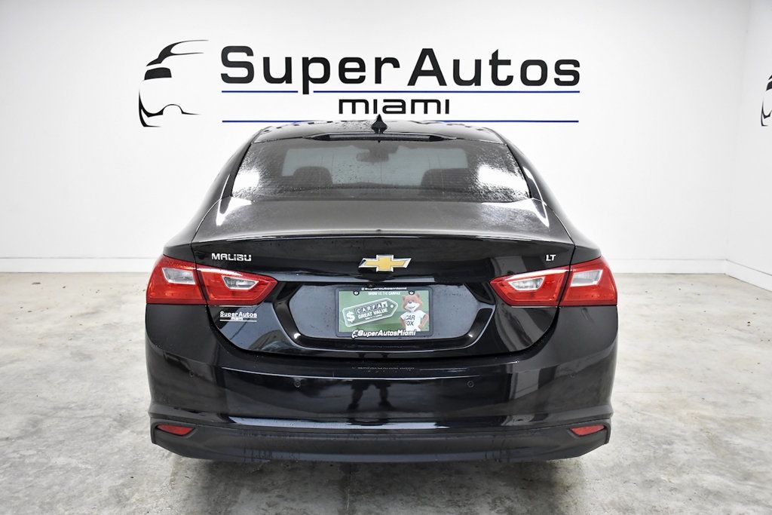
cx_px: 386
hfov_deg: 53.1
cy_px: 258
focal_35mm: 36
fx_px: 772
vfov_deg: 36.9
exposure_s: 1/320
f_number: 4.5
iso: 2500
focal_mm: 24
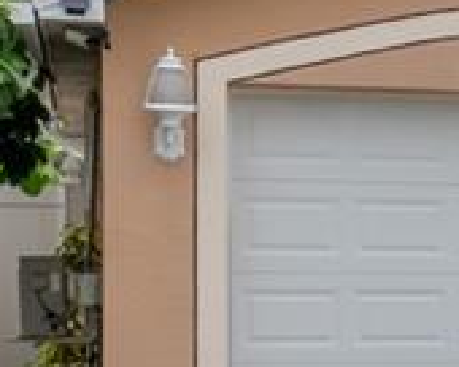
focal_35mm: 170
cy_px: 127
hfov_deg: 9.7
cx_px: 1204
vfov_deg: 9.1
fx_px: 2309
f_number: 8
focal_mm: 20
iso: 100
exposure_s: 1/250
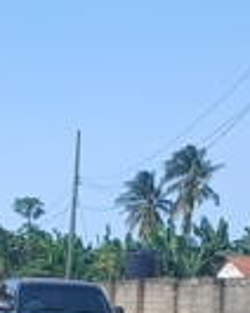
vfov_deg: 19.2
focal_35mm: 99
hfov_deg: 15.5
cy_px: 258
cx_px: 87
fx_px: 918
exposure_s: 1/375
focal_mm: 3.98
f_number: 1.8
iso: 20
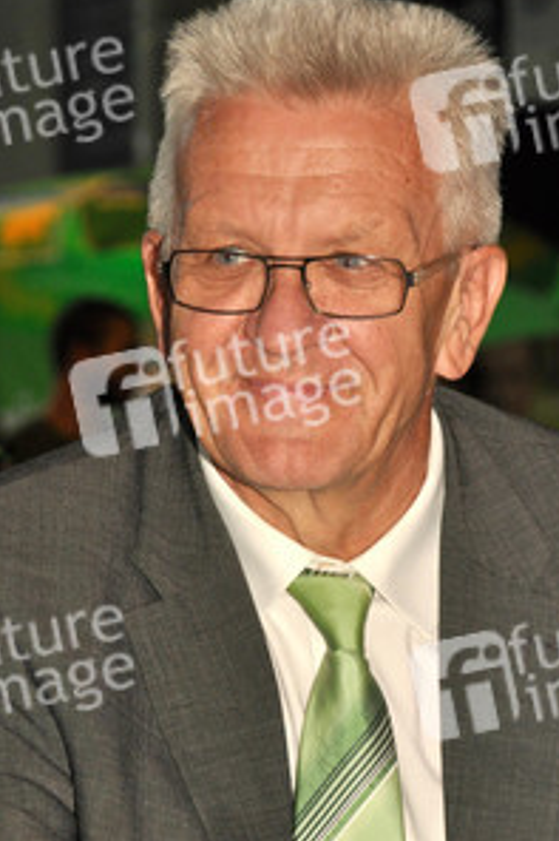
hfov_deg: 6.8
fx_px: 4733
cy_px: 531
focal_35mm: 203
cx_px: 299
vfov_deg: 10.1
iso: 800
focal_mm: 100
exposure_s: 1/60
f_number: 5.6
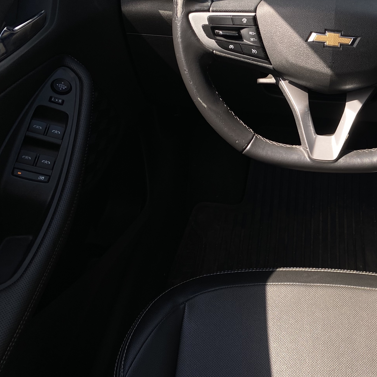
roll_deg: -13.3
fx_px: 591
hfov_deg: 32.1
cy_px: 146
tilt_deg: -42.1
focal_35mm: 48
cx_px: 392
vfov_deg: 35.2
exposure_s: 1/454
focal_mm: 4.25
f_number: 1.8
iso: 32
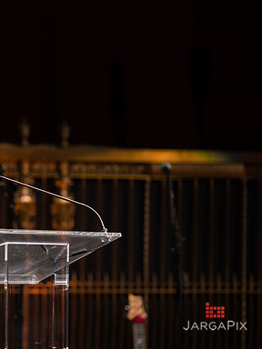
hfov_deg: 6.0
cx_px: 6
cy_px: 174
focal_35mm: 247
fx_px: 2493
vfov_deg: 8.0
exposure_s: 1/200
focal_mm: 170
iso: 1600
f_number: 3.2
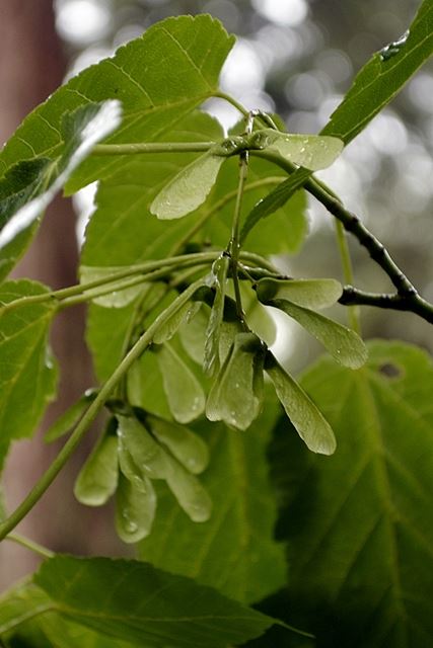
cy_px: 324
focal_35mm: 82
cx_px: 216
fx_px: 1488
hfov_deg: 16.6
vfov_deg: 24.6
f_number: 5.6
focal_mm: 55
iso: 400
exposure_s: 1/50
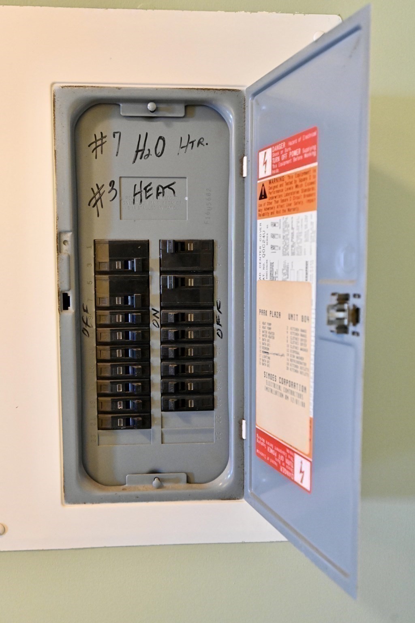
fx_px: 519
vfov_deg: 61.9
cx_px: 208
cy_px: 312
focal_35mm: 30
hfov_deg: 43.6
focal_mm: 30
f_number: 5
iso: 4000
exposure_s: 1/100
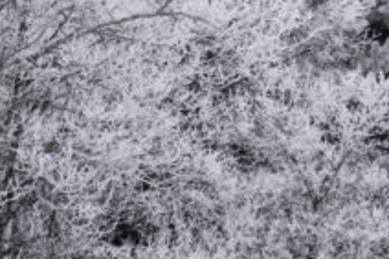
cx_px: 784
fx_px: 2710
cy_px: 95
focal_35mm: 251
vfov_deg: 5.5
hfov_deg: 7.8
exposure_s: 1/6
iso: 100
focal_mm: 35
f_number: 22
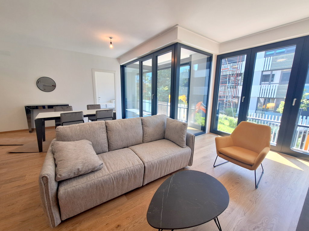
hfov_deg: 106.2
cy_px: 116
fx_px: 116
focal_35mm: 13
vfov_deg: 89.9
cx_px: 154
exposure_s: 1/100
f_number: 2.2
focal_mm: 1.74
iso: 64
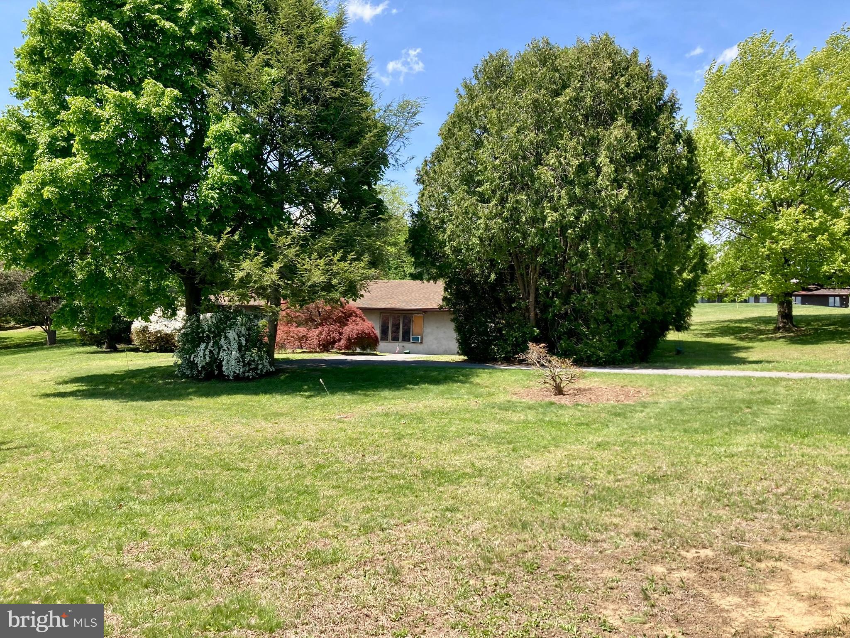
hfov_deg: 63.4
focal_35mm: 28
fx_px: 688
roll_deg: -2.5
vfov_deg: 49.7
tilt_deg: +5.3
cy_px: 319
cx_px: 425
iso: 20
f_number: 1.8
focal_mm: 3.99
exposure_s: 1/810
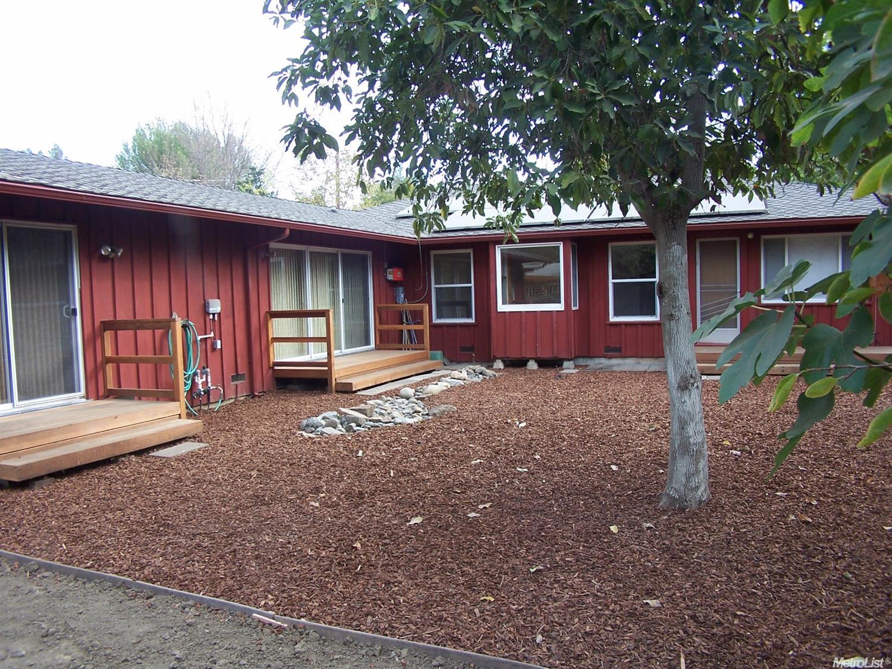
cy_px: 334
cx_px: 446
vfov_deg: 37.7
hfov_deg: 49.0
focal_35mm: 38
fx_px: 979
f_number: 2.8
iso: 80
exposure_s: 1/100
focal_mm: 6.3
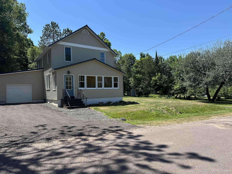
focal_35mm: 24
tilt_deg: +1.8
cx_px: 116
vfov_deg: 56.8
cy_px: 87
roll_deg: +1.5
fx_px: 161
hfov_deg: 71.6
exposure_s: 1/2809
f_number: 1.78
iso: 80
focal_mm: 6.86
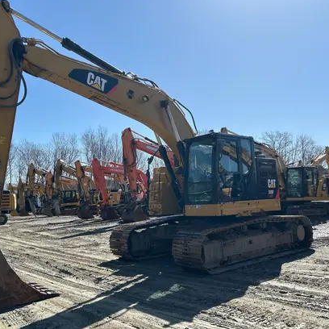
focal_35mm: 31
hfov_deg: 52.2
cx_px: 132
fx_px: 333
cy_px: 163
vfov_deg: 52.5
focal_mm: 5.7
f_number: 1.5
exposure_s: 1/4444
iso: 50
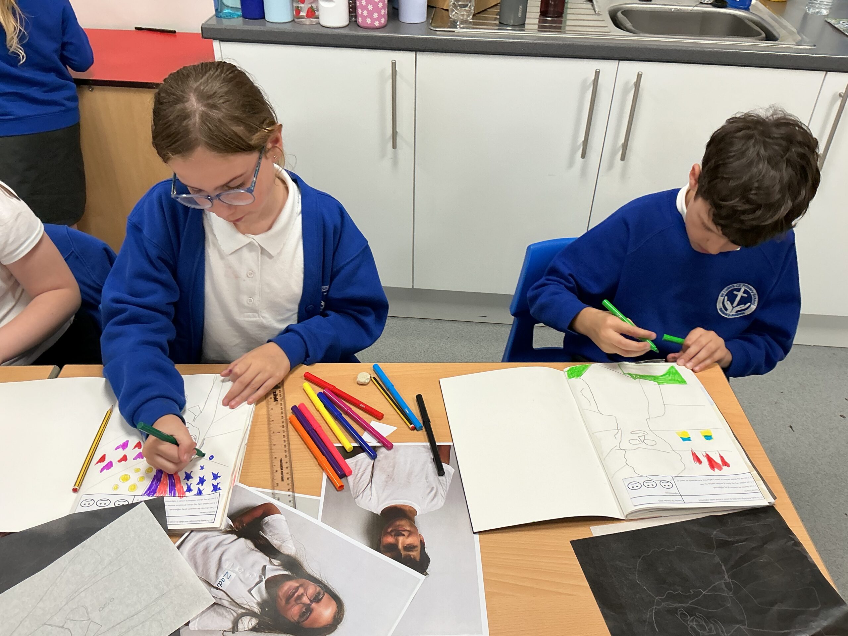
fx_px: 710
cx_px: 424
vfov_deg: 48.2
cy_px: 318
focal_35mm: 29
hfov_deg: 61.7
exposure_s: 1/60
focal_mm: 3
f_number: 1.8
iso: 64
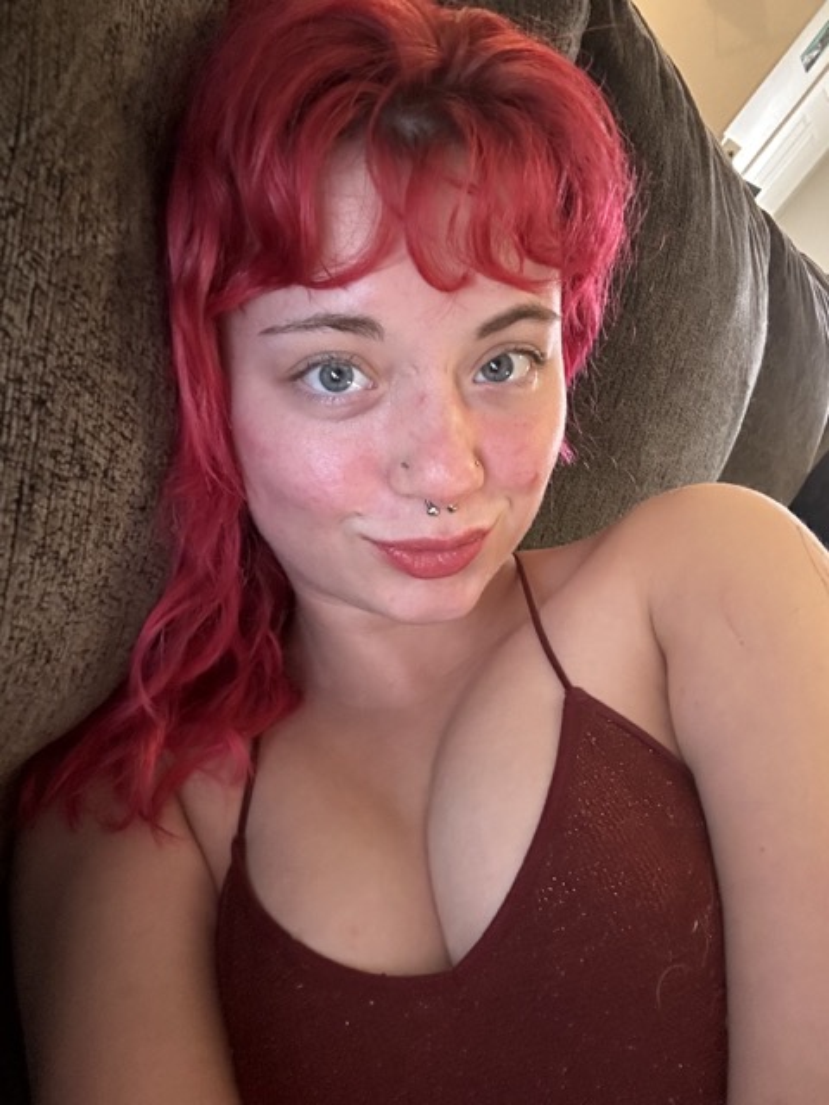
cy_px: 552
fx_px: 958
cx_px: 414
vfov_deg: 60.0
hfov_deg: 46.8
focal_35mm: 30
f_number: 1.9
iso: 500
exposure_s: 1/30
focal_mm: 2.69
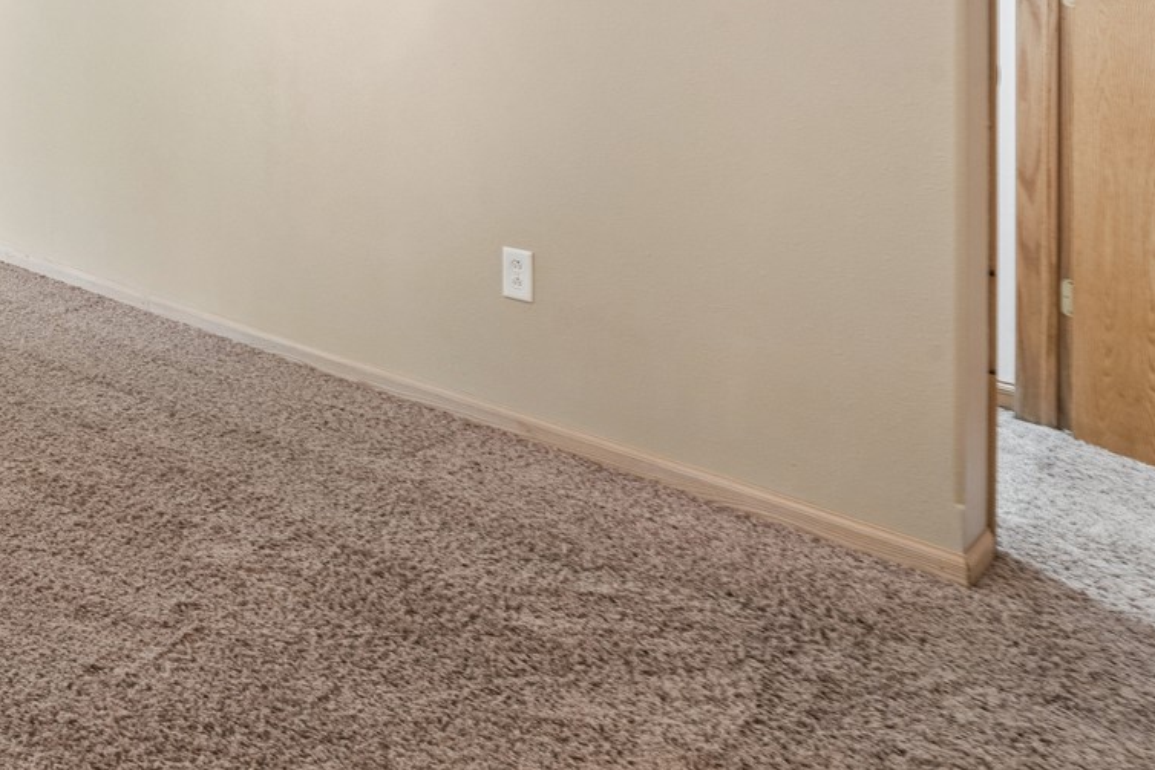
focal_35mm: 36
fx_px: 1155
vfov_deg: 32.6
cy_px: -70
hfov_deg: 46.7
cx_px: 71
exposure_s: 1/3.33
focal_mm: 16
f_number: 11
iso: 400
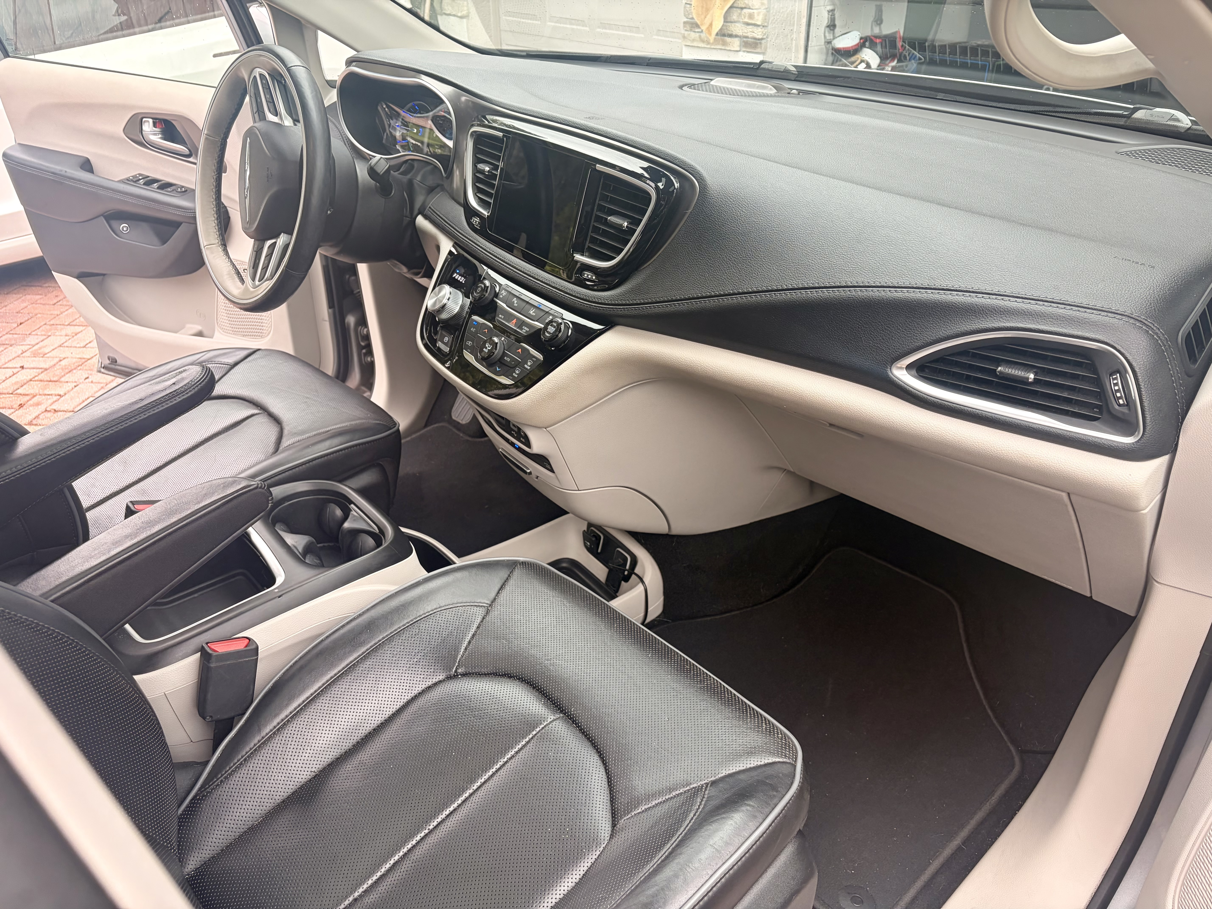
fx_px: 910
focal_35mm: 26
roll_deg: +1.9
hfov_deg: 67.3
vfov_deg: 53.1
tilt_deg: -30.0
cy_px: 454
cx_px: 606
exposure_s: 1/122
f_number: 1.6
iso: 50
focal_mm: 5.96
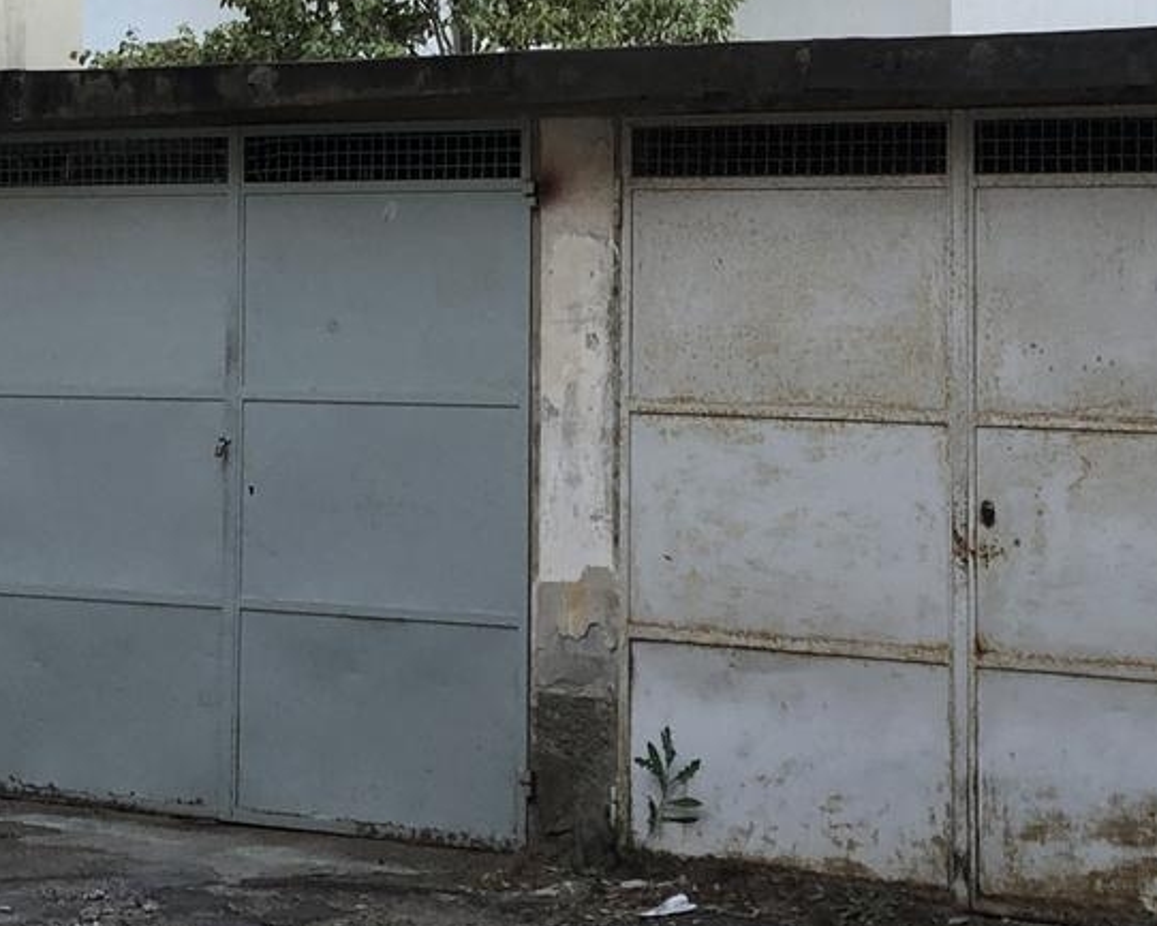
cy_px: 103
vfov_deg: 15.7
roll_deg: -0.3
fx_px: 3322
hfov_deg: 19.8
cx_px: 573
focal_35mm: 97
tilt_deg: +1.1
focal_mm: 4
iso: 25
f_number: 1.8
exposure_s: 1/99
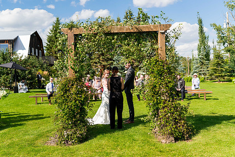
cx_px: 115
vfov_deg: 32.7
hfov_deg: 47.4
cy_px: 72
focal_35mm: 41
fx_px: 268
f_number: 2.8
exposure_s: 1/5000
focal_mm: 36
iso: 400
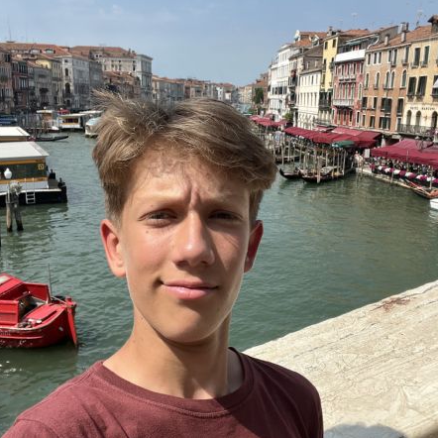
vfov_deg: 46.0
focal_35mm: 36
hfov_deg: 46.0
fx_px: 515
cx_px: 217
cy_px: 216
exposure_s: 1/1018
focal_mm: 2.71
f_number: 2.2
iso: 32
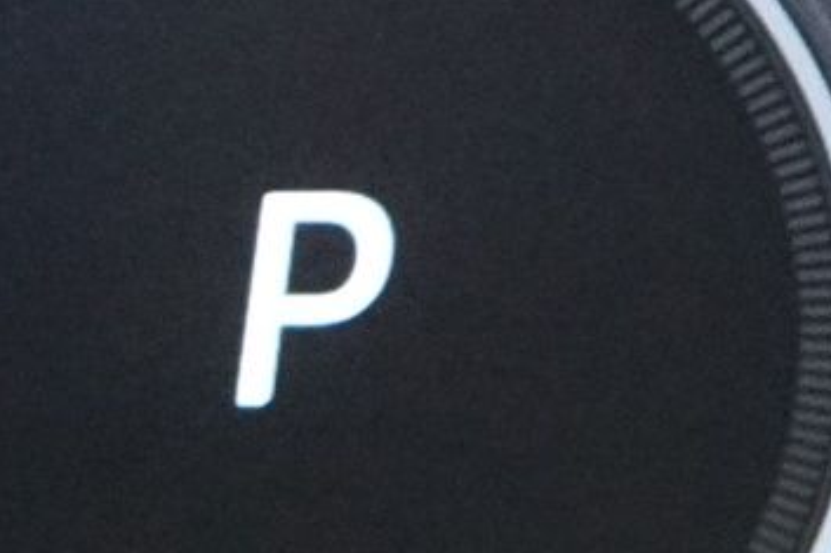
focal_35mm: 241
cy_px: -227
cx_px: 1862
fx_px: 5560
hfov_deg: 8.0
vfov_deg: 5.6
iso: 6400
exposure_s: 1/50
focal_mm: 34
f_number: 4
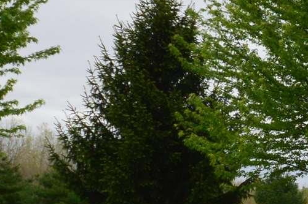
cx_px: 567
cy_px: 161
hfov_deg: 17.6
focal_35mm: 92
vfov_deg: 14.8
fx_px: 786
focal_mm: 10
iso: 400
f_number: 11
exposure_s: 1/400
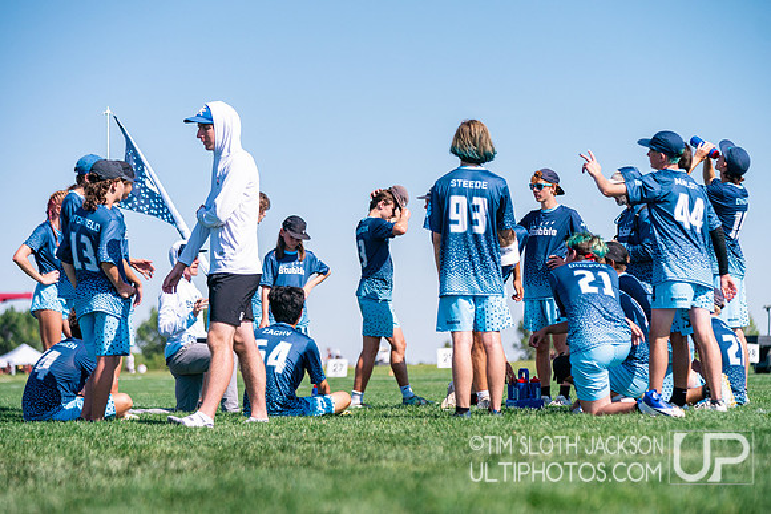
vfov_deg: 12.2
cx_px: 403
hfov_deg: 18.1
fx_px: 2414
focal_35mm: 113
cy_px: 265
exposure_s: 1/8000
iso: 400
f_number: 2.8
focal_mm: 100
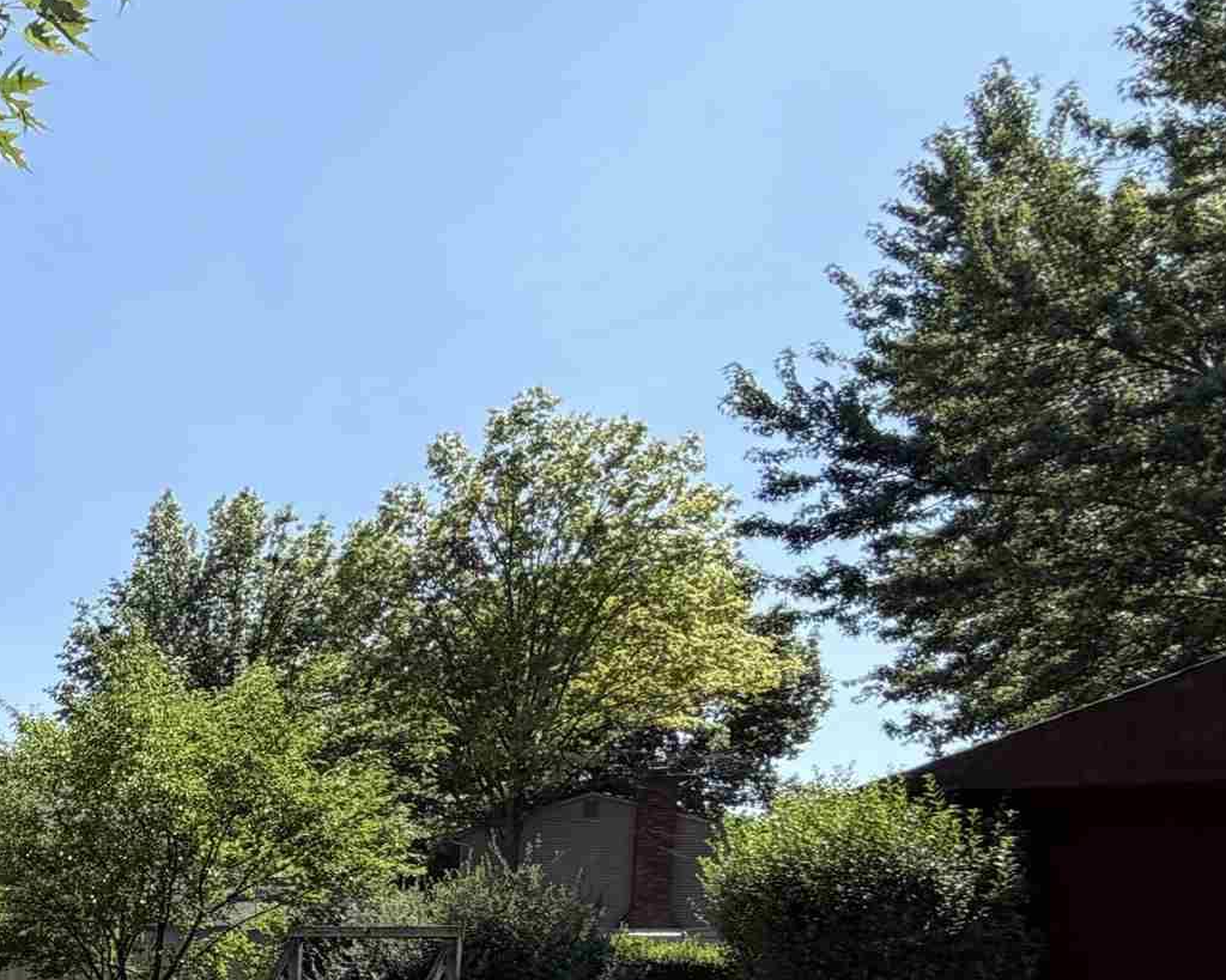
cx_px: -521
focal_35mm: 41
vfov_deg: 32.5
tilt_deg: -4.8
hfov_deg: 30.3
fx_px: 1488
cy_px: 1057
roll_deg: -0.6
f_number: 2.2
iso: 40
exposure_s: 1/770
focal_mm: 2.22
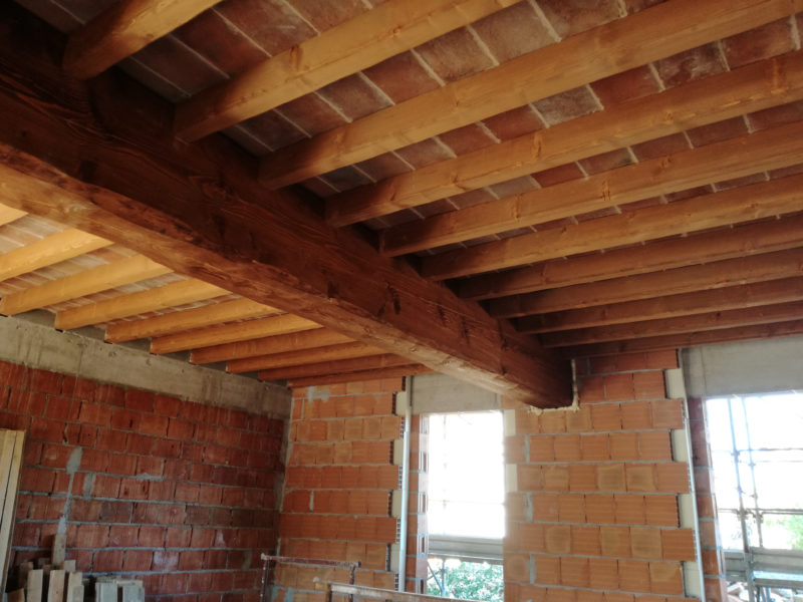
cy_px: 301
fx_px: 626
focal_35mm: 27
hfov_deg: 65.3
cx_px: 402
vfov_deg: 51.4
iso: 80
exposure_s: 1/33.3
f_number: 2
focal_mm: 3.79
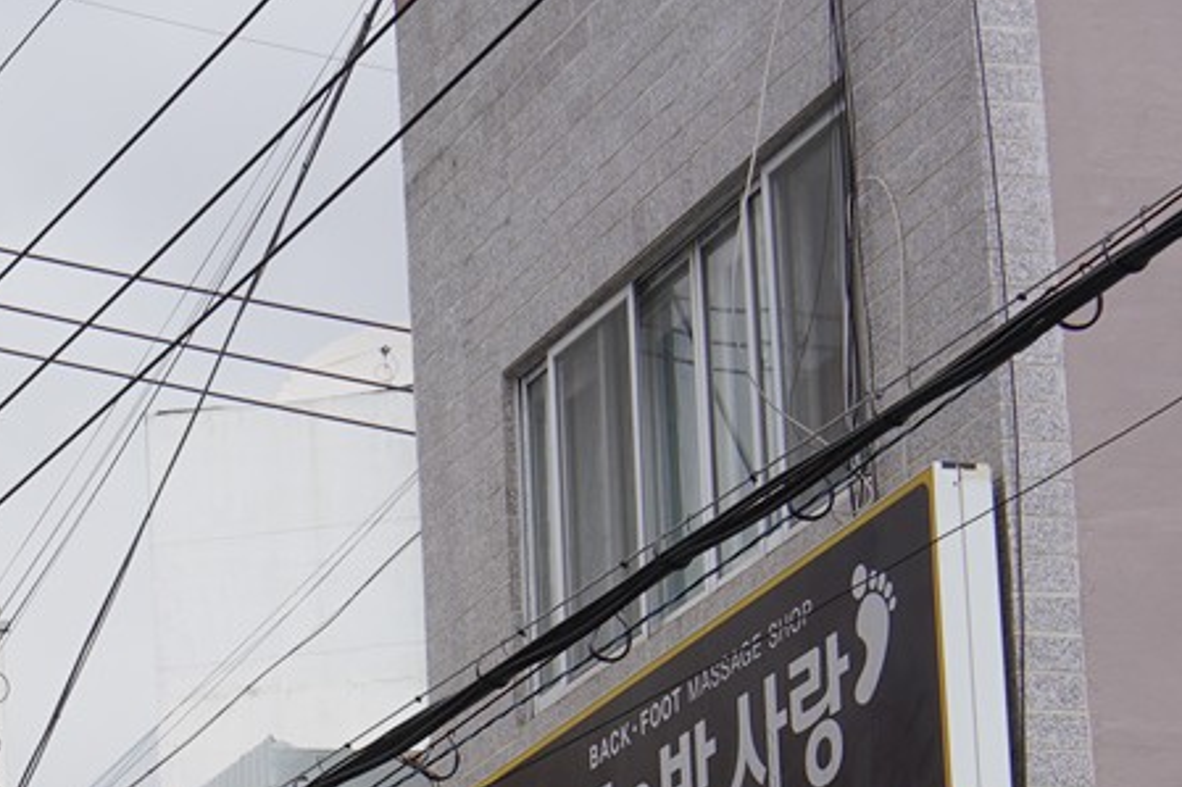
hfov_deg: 11.8
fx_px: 5120
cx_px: -1198
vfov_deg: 8.4
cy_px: 1571
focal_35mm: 156
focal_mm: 35
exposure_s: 1/100
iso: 200
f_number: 13
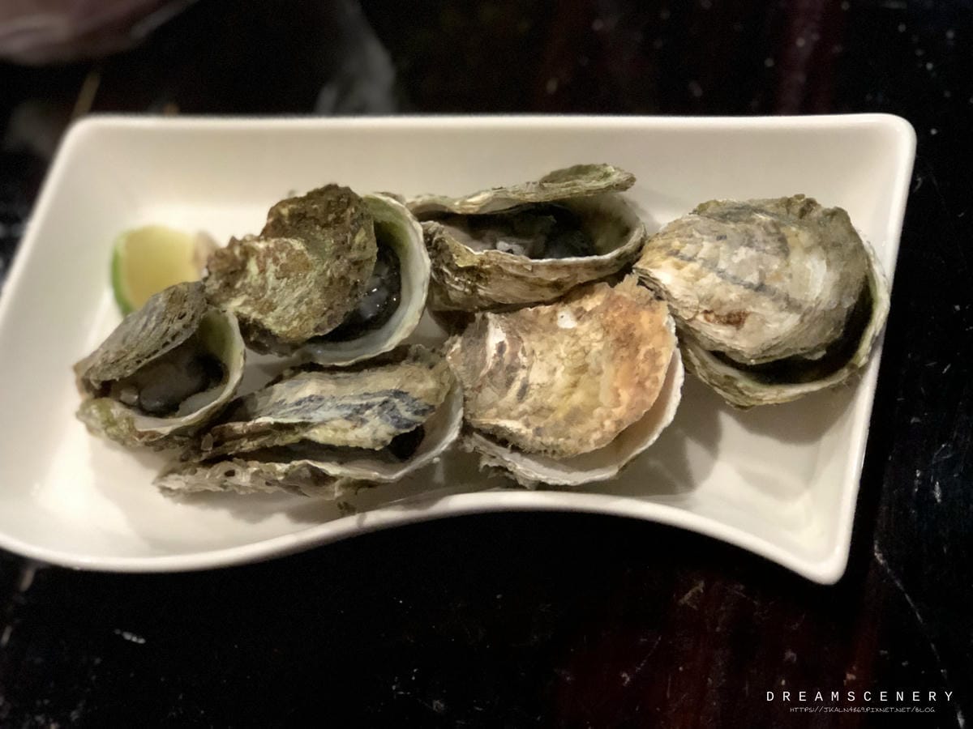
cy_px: 364
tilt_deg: -55.1
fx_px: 1602
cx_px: 486
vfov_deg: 25.7
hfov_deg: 33.8
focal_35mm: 57
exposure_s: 1/60
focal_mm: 6.6
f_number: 2.8
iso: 1250
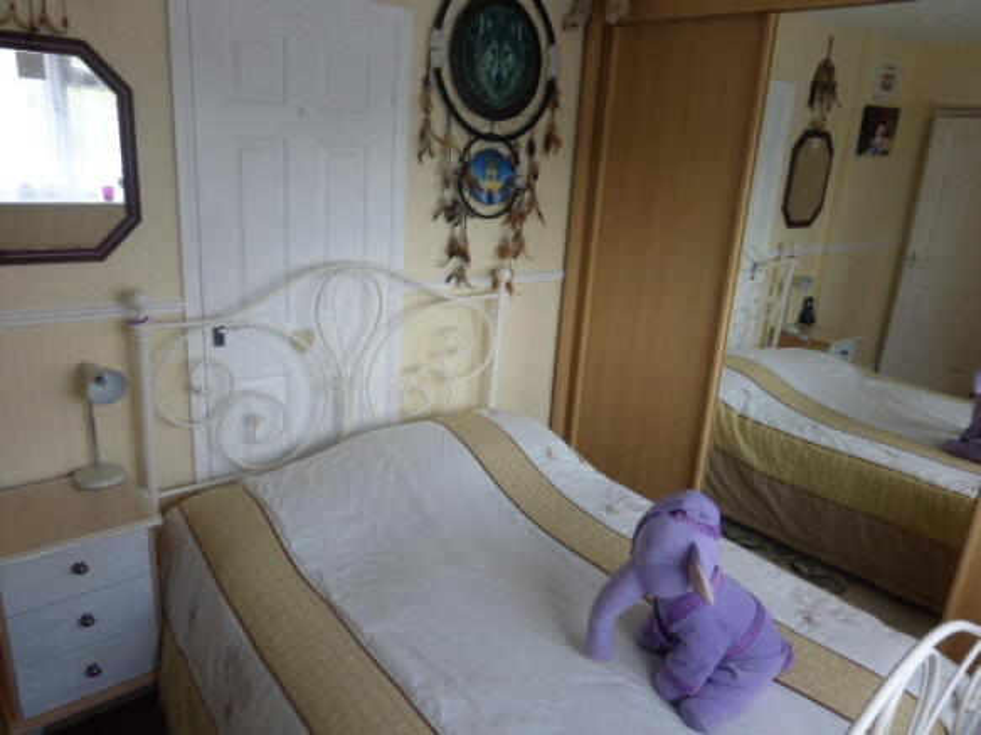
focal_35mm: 25
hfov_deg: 69.4
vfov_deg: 54.9
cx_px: 490
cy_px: 368
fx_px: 708
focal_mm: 4.3
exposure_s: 1/60
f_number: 3.3
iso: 100
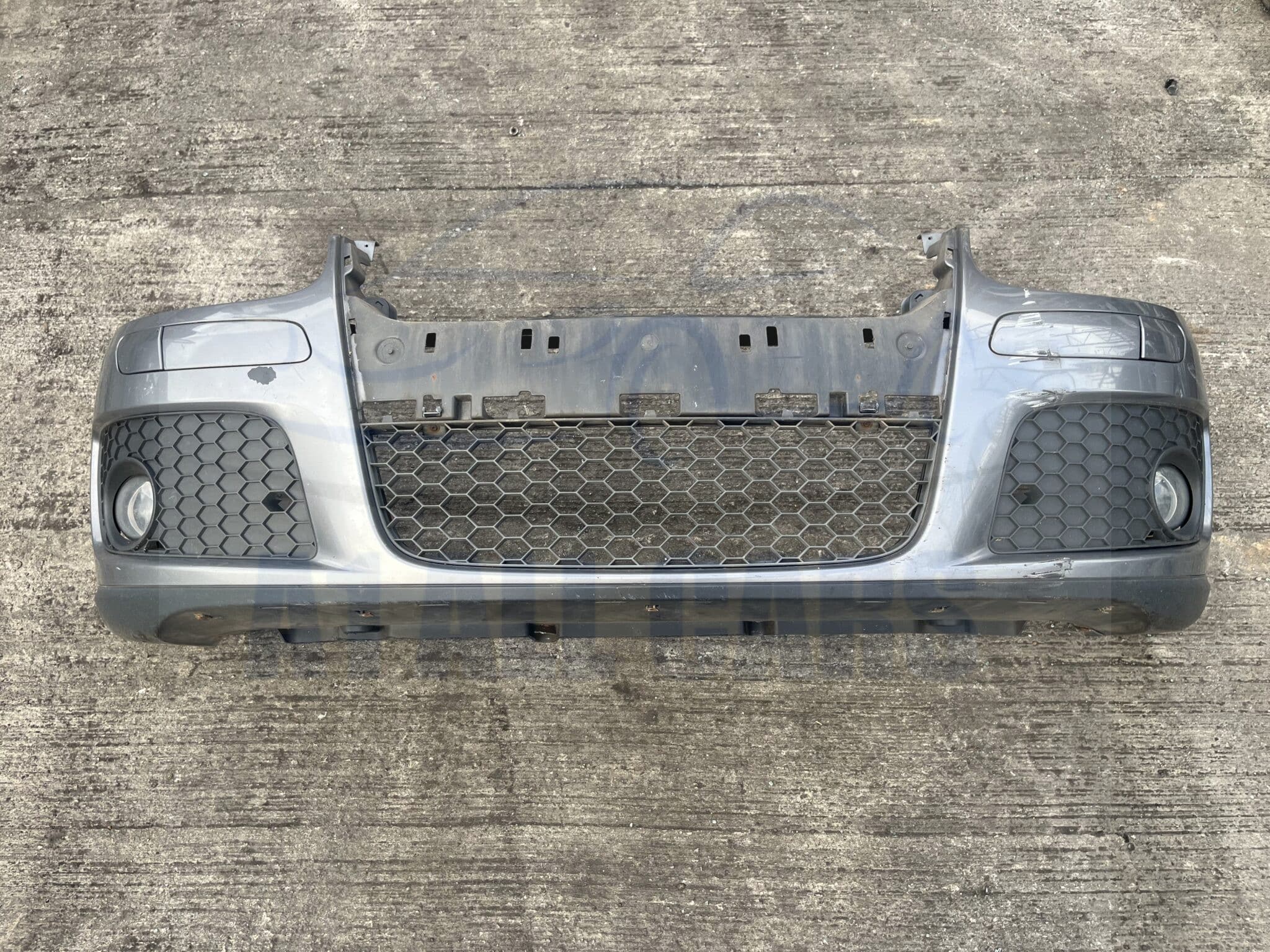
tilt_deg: -62.9
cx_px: 635
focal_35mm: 26
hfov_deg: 67.3
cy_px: 476
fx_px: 954
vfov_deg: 53.1
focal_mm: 5.1
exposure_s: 1/188
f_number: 1.6
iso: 40
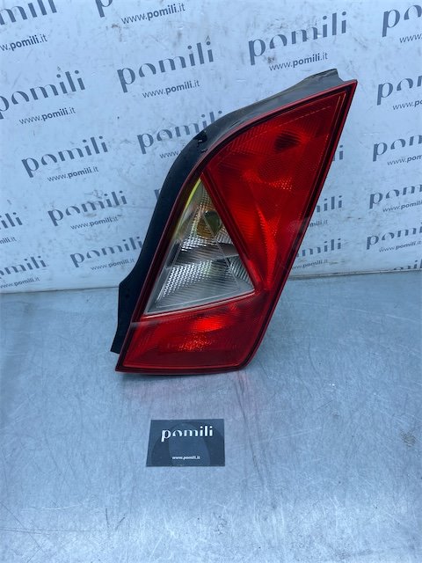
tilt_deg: -42.7
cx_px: 211
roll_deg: -0.5
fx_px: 423
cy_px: 282
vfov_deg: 67.3
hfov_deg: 53.1
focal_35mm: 26
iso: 32
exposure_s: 1/877
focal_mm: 4.25
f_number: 1.8
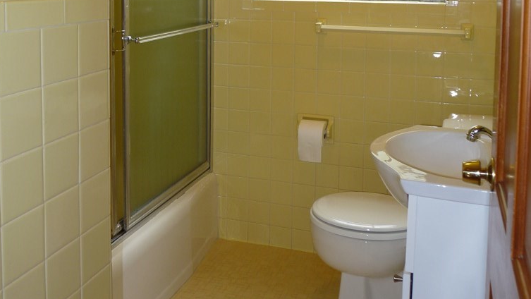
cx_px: 262
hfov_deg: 50.5
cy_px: 12
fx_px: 563
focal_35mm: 40
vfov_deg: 28.2
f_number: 2.8
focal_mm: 4.8
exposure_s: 1/30
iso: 100
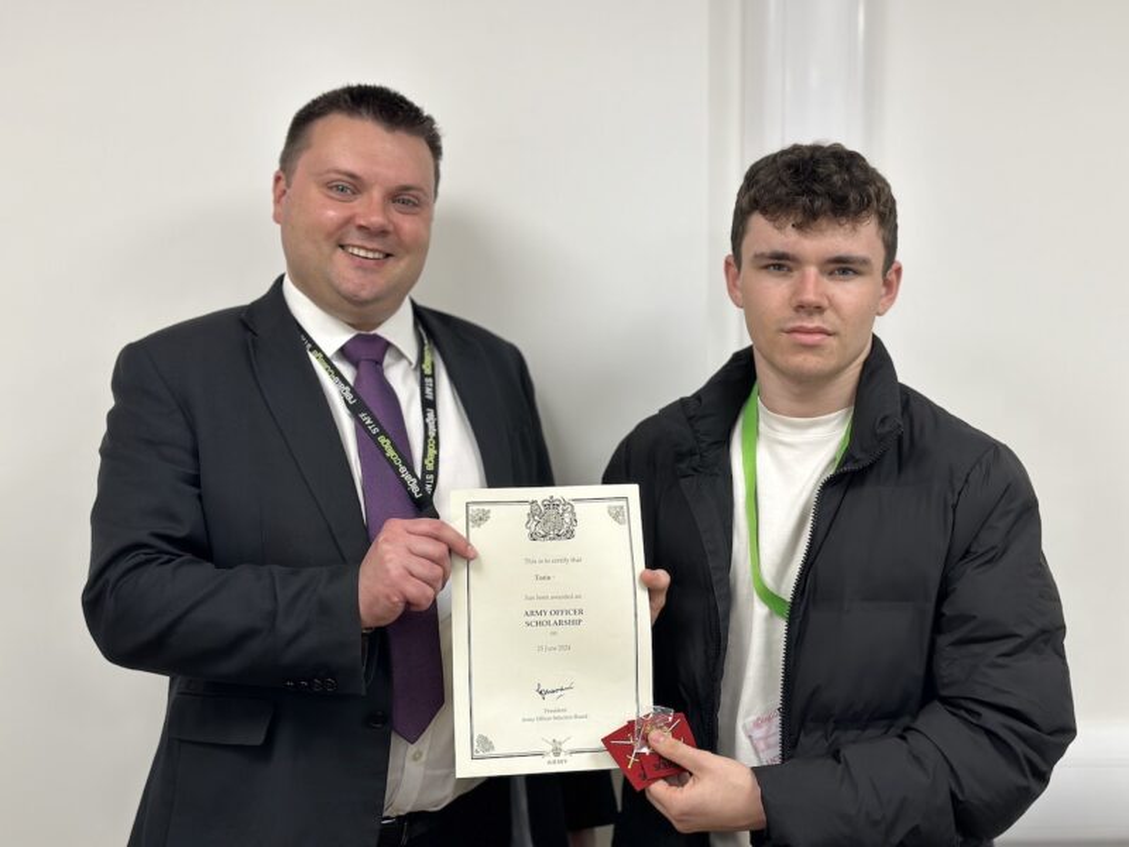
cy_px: 424
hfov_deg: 39.7
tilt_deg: -4.3
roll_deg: +0.0
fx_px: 1566
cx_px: 564
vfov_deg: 30.3
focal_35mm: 48
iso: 125
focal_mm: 6.86
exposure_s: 1/107
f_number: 1.78
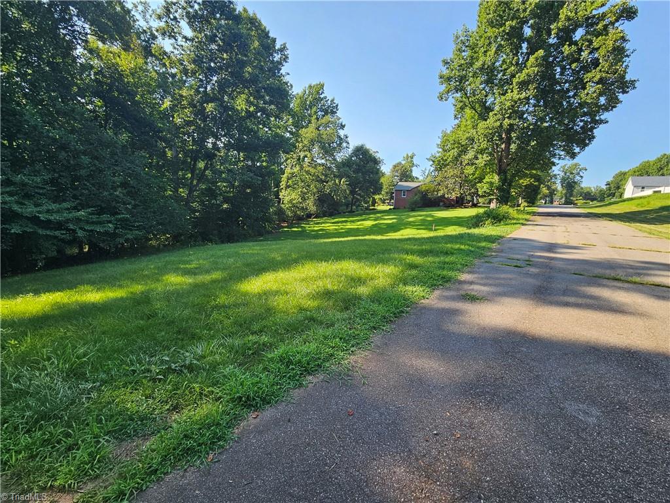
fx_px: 252
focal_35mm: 13
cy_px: 252
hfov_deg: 106.2
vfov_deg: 89.9
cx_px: 335
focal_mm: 2.2
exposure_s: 1/535
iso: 50
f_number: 2.2
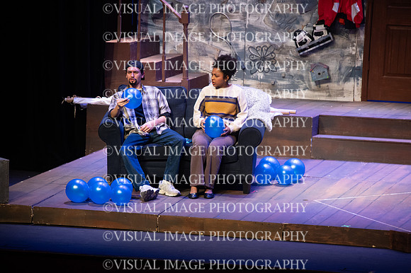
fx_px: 3651
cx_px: 206
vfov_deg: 4.3
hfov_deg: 6.4
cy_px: 136
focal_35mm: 320
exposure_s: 1/160
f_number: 6.3
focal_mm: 320
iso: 3600
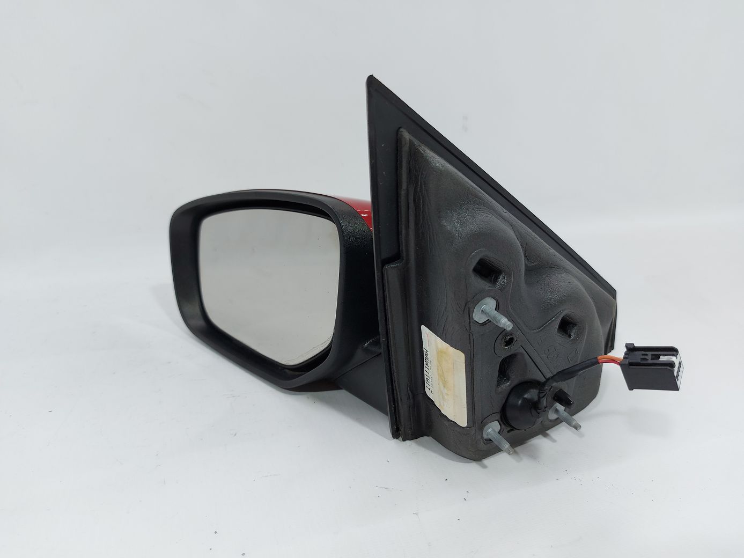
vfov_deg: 56.8
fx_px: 516
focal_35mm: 24
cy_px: 279
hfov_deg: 71.6
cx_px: 372
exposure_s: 1/50
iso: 40
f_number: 1.8
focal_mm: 5.23
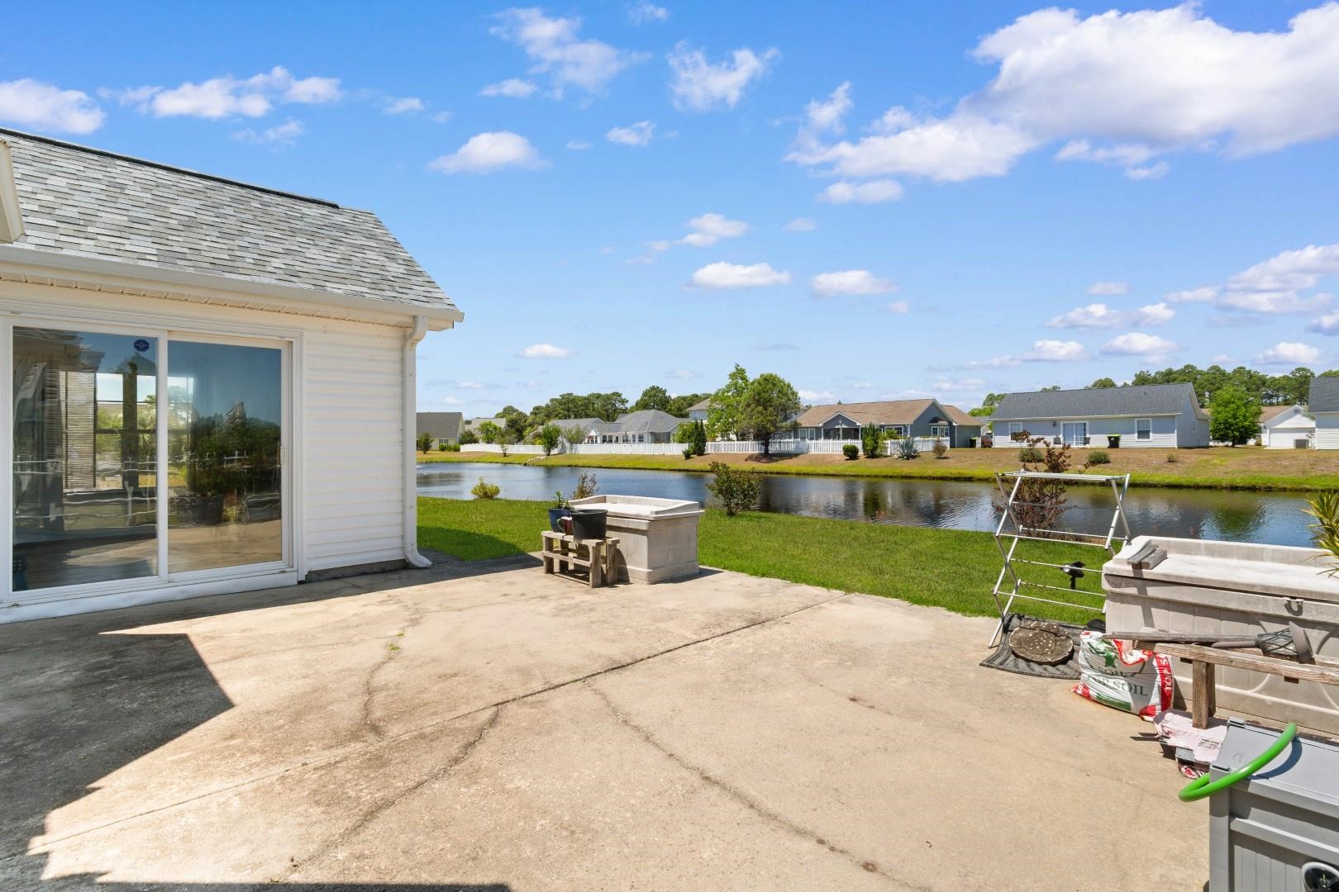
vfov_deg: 73.7
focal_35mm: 16
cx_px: 670
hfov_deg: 96.7
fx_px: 595
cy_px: 446
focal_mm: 11
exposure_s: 1/250
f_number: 8
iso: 100
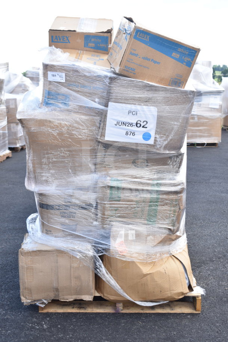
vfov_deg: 41.1
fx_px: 456
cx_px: 114
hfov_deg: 28.1
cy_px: 171
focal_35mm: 48
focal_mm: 32
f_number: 5
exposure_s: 1/250
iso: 200
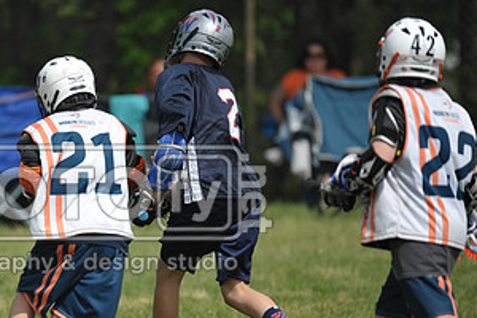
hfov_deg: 2.8
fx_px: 9738
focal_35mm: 735
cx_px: 67
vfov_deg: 1.9
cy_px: 204
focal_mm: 380
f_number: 4
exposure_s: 1/5000
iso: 640
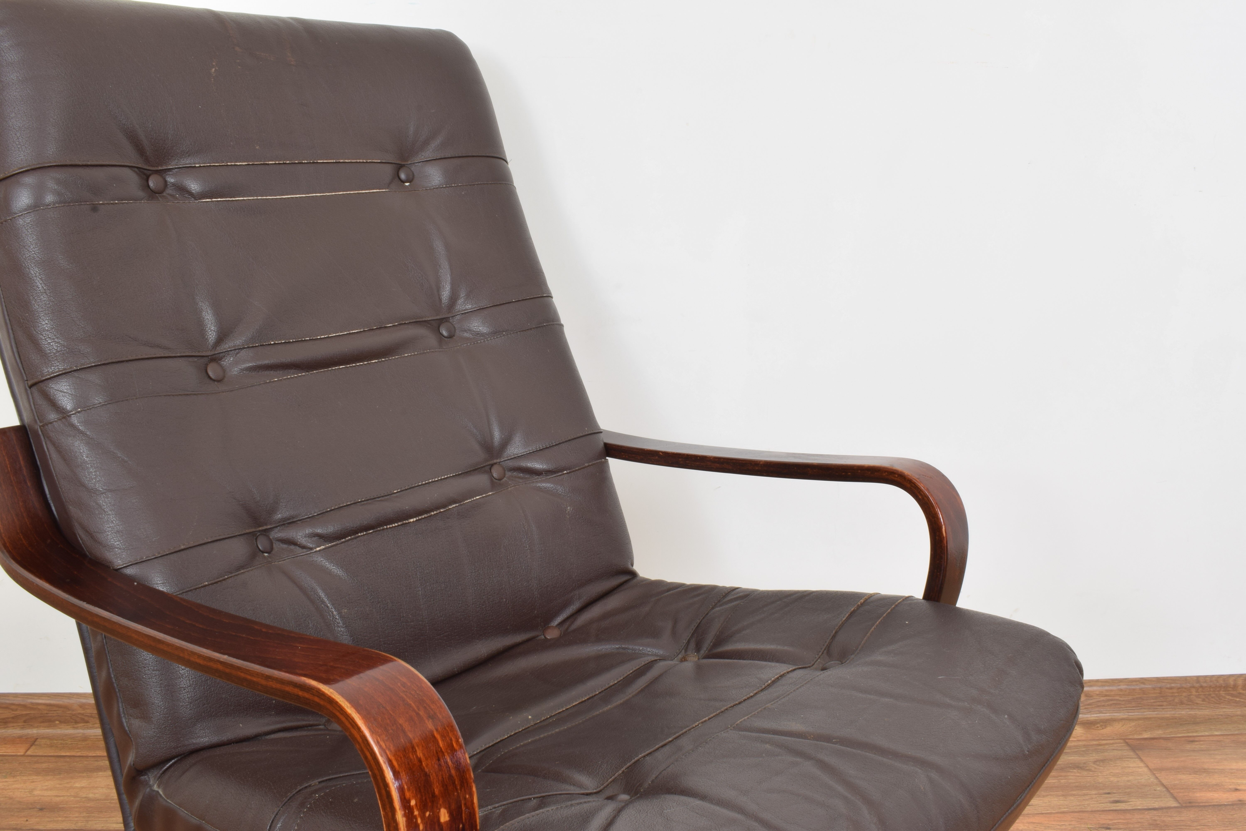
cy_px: 416
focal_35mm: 33
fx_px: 1142
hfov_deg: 57.2
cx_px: 623
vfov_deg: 40.0
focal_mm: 22
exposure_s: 5
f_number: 25
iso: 100
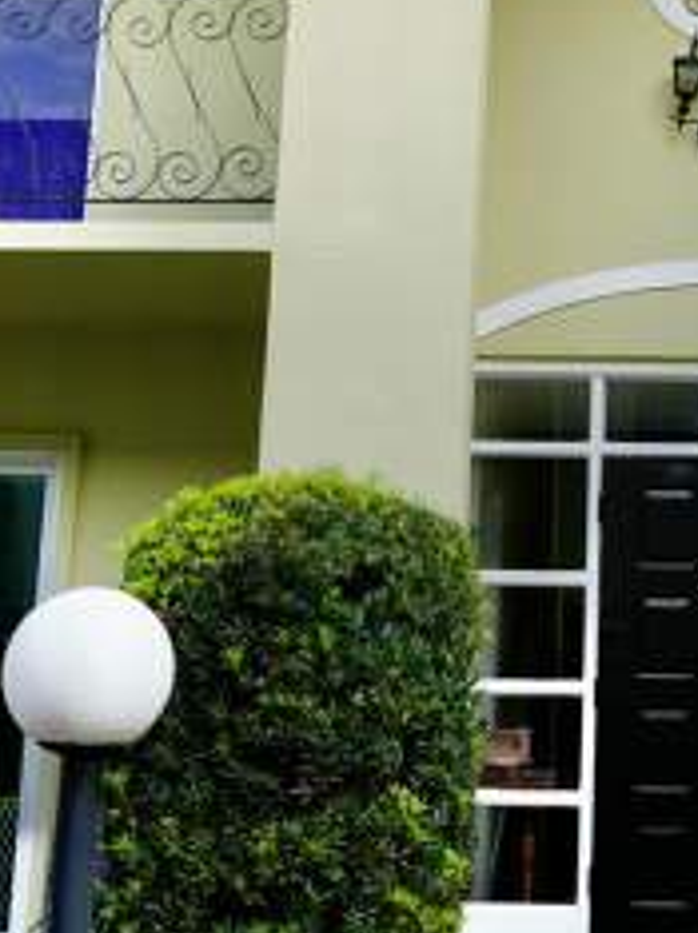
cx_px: 726
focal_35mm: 79
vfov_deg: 24.3
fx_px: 2128
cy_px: 181
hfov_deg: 18.1
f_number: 8
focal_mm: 24
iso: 100
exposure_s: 1/125
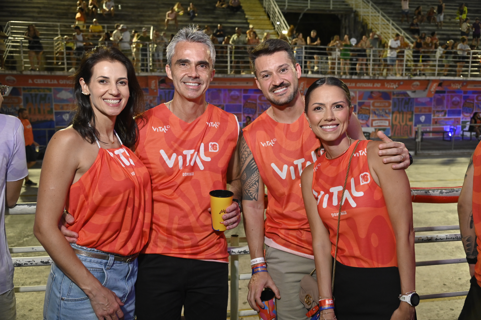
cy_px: 160
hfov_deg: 61.9
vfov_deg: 43.6
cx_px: 240
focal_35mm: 30
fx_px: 401
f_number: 4.5
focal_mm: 30
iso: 2500
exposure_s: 1/160
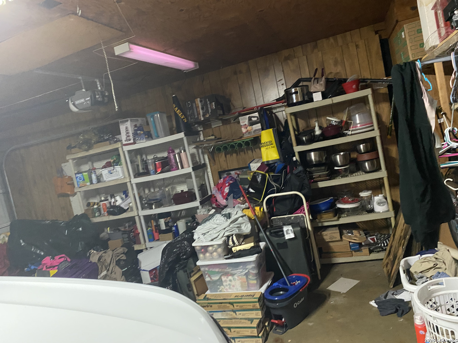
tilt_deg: -5.3
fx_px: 344
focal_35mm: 26
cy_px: 172
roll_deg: +11.0
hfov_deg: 67.3
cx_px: 229
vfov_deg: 53.1
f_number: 1.8
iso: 800
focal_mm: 4.25
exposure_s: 1/30
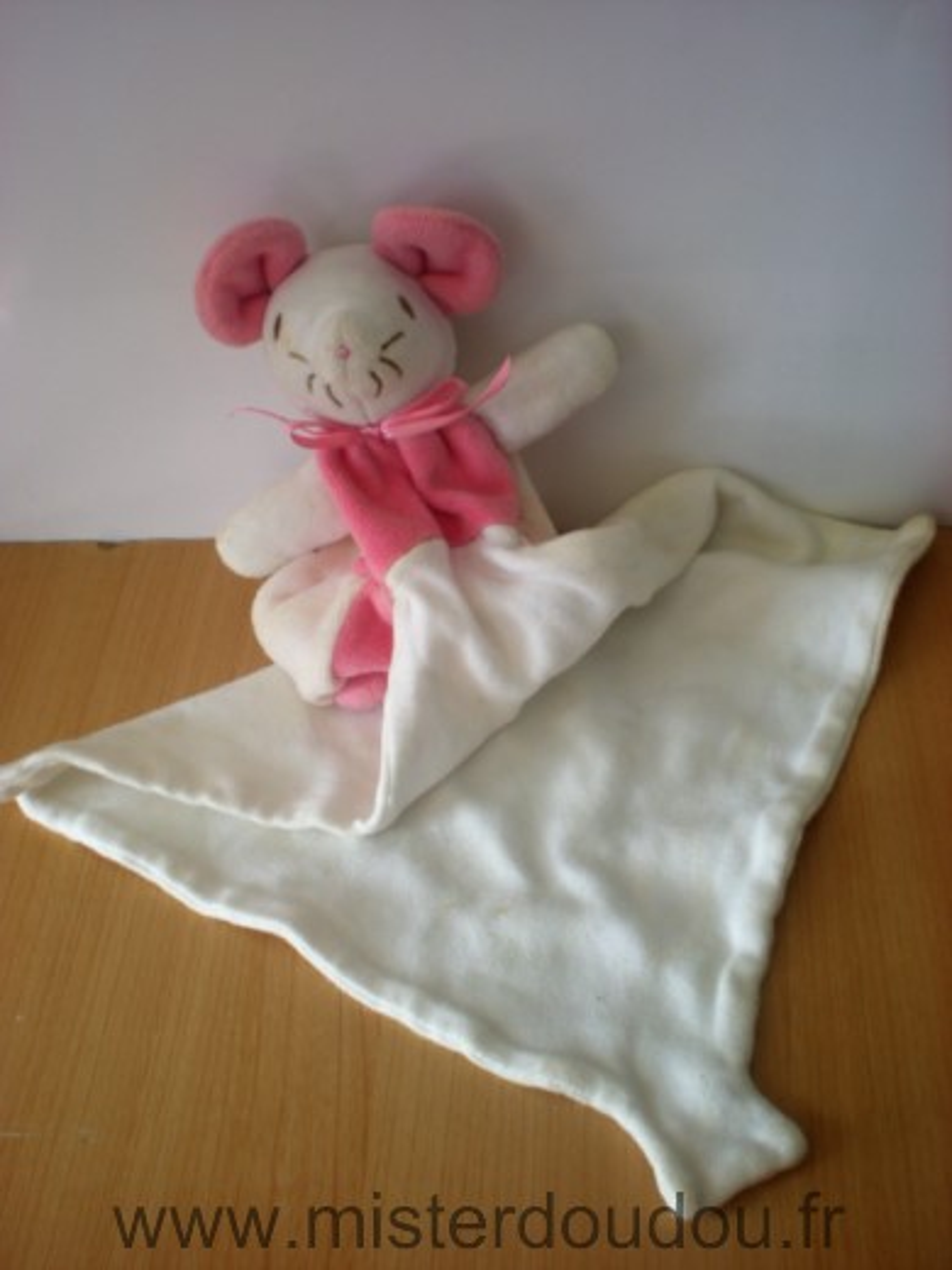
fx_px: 1393
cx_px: 476
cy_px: 635
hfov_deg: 37.7
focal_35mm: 38
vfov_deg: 49.0
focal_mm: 6.3
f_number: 3.1
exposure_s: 1/62.2
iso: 64
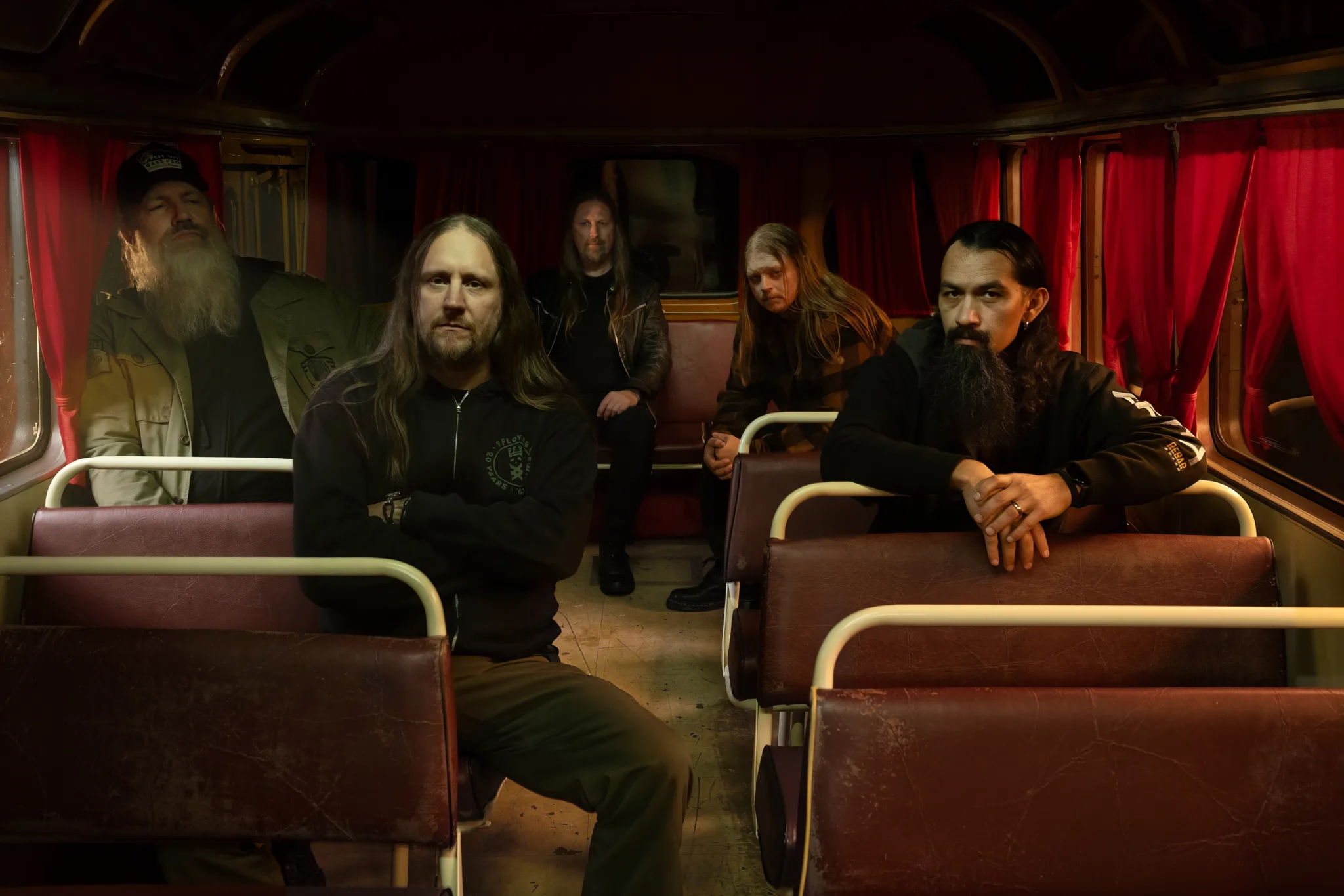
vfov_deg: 33.4
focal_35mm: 40
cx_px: 672
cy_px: 448
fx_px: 1493
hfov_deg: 48.5
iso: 2000
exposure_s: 1/60
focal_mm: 40
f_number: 5.6
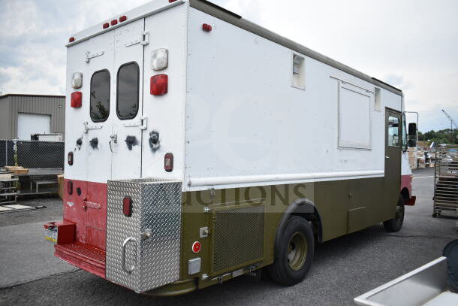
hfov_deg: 61.9
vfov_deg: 43.6
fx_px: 382
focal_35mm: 30
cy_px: 153
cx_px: 229
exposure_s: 1/4000
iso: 900
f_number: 3.5
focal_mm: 20
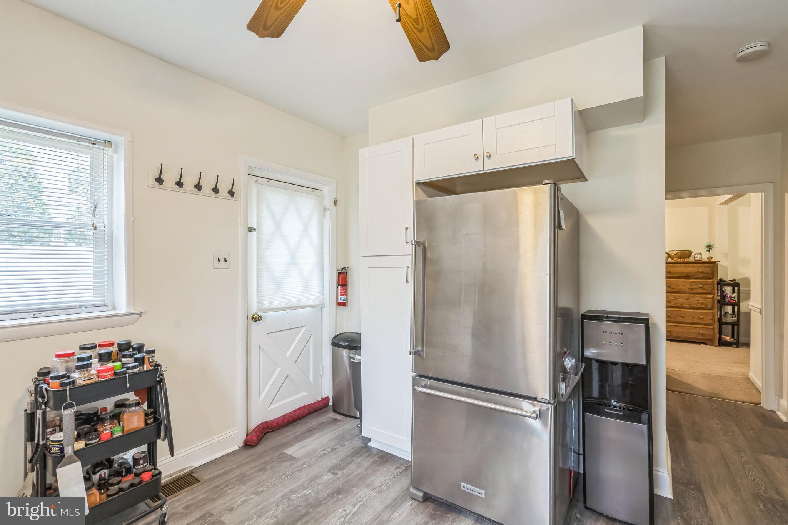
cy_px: 262
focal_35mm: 16
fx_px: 350
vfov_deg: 73.7
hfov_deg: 96.7
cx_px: 394
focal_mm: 16
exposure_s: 1/6
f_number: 8
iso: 200
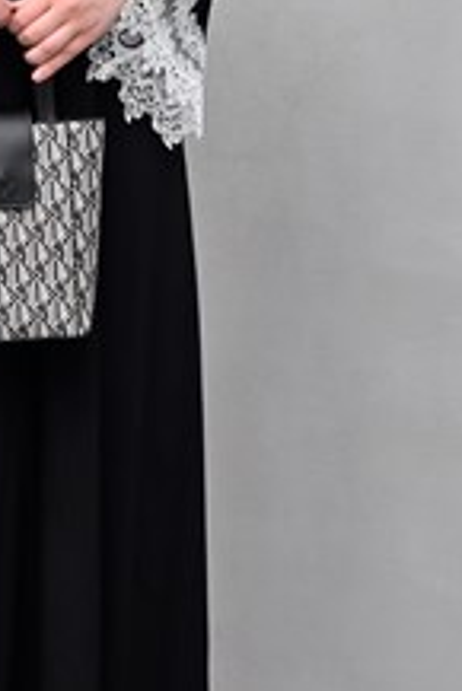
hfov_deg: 7.2
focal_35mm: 191
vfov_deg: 10.7
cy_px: 108
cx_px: 29
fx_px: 3671
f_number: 6
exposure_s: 1/80
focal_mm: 46
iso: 400
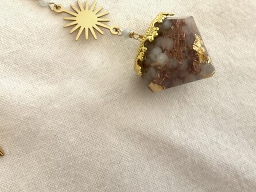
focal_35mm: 52
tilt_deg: -72.0
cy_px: 42
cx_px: 165
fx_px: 385
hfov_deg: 36.5
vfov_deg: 27.6
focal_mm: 3
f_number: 1.8
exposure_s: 1/50
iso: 250
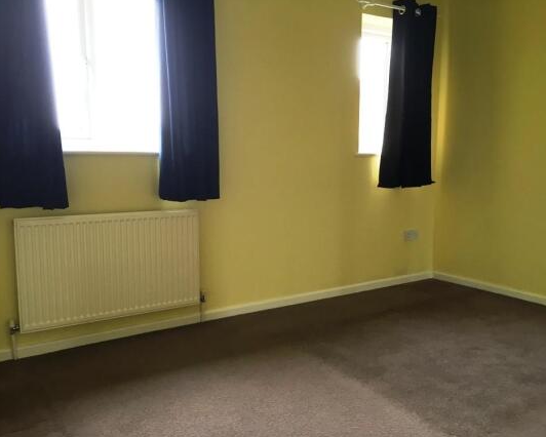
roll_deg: -0.1
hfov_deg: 57.2
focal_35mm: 31
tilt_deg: -8.5
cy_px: 220
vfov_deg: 47.1
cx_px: 280
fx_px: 501
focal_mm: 4.15
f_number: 2.2
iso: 80
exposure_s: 1/33
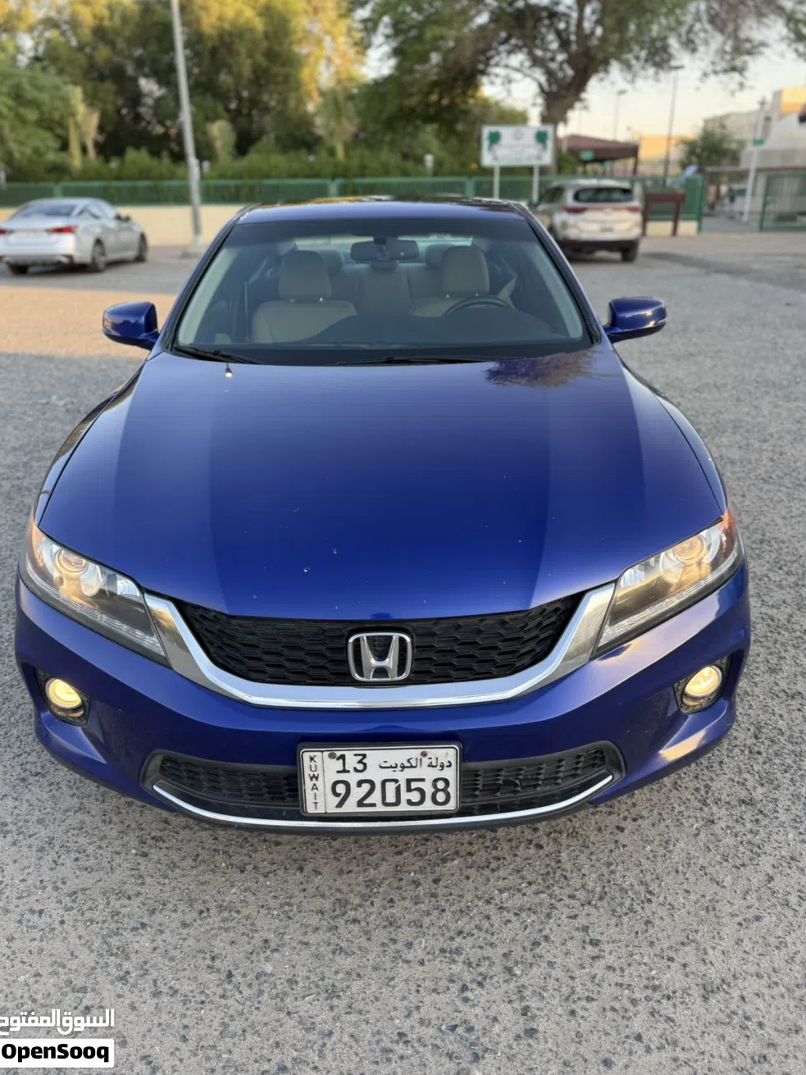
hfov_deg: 54.9
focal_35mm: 25
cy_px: 528
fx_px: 776
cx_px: 395
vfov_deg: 69.4
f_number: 1.78
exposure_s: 1/405
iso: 125
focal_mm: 6.76
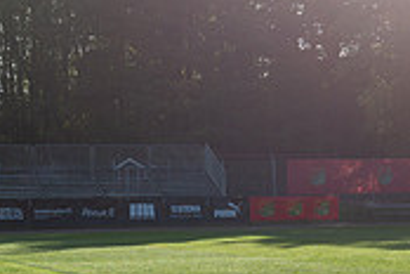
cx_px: 323
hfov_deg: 15.4
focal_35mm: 132
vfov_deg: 10.4
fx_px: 1503
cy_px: 206
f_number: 4
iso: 100
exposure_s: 1/640
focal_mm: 38
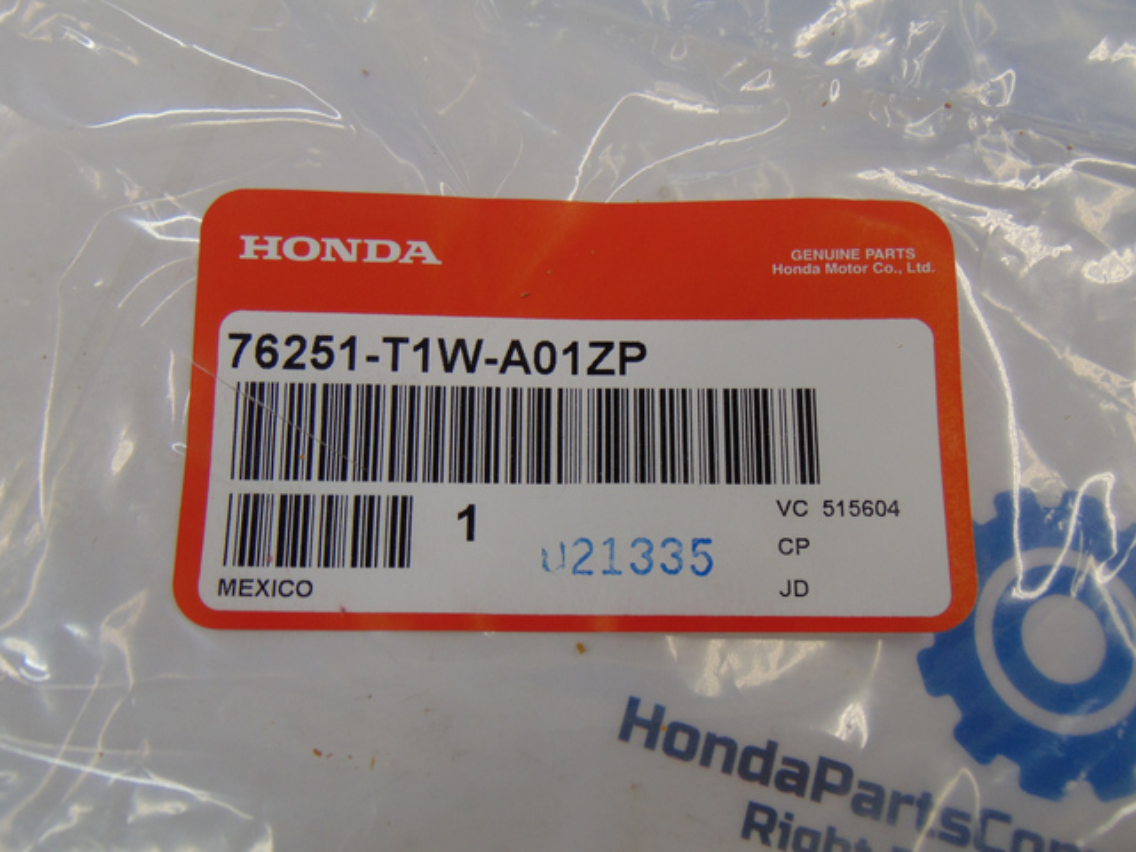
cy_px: 426
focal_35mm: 30
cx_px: 568
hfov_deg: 60.0
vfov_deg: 46.8
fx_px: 985
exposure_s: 1/60
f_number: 3.1
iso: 80
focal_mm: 5.4
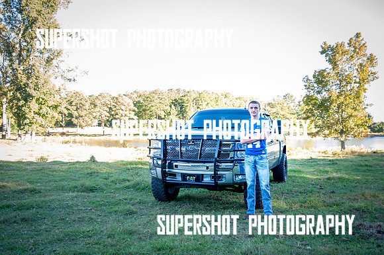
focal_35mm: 32
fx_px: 341
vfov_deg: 41.1
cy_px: 128
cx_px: 192
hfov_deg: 58.7
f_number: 3.2
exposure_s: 1/320
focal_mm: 32
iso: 640
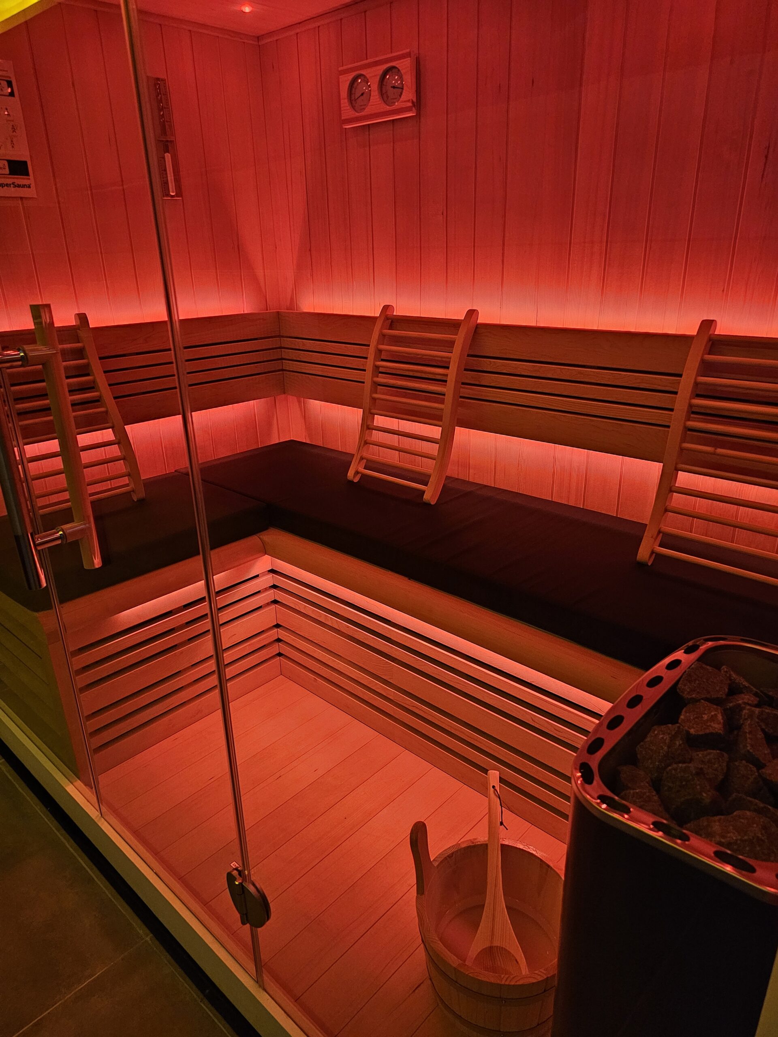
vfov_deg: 73.9
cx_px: 389
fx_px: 689
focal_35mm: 23
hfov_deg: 58.9
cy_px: 518
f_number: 1.7
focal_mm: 6.3
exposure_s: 1/31
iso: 500
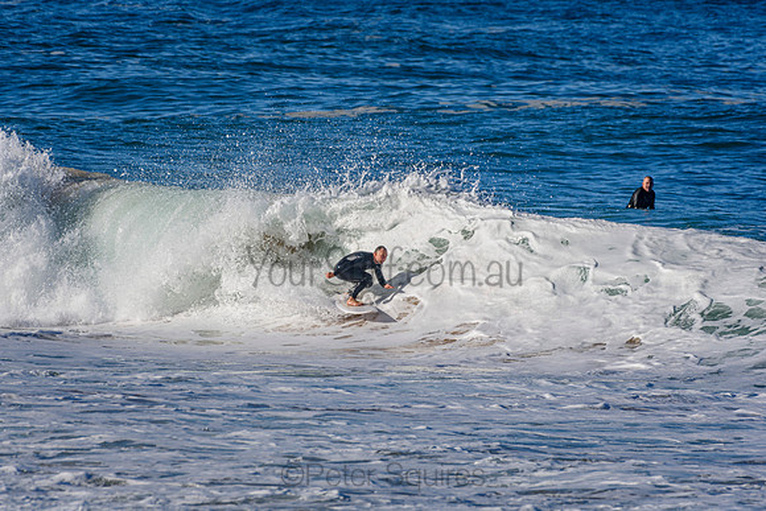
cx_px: 383
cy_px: 256
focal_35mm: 750
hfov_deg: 2.7
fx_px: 15961
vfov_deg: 1.8
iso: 200
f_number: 5.6
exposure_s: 1/2000
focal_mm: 500
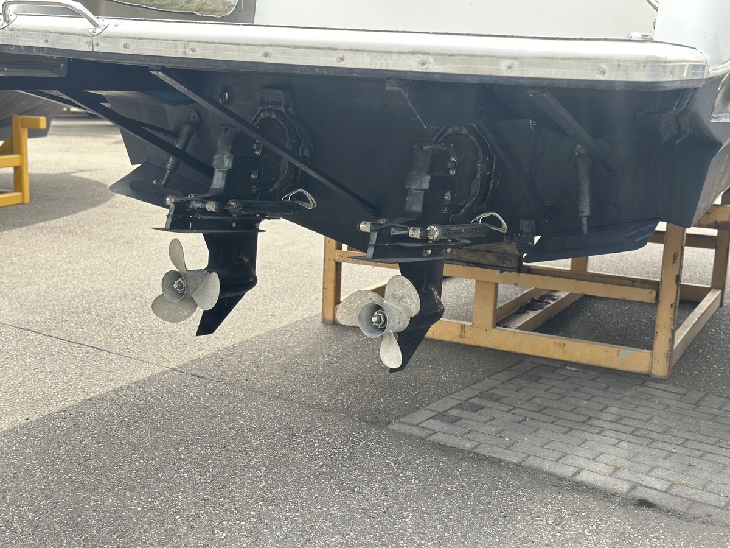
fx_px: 1012
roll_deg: -1.9
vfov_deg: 30.3
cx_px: 365
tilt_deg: -10.9
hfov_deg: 39.7
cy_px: 274
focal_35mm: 48
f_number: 1.78
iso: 80
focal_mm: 6.86
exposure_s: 1/552
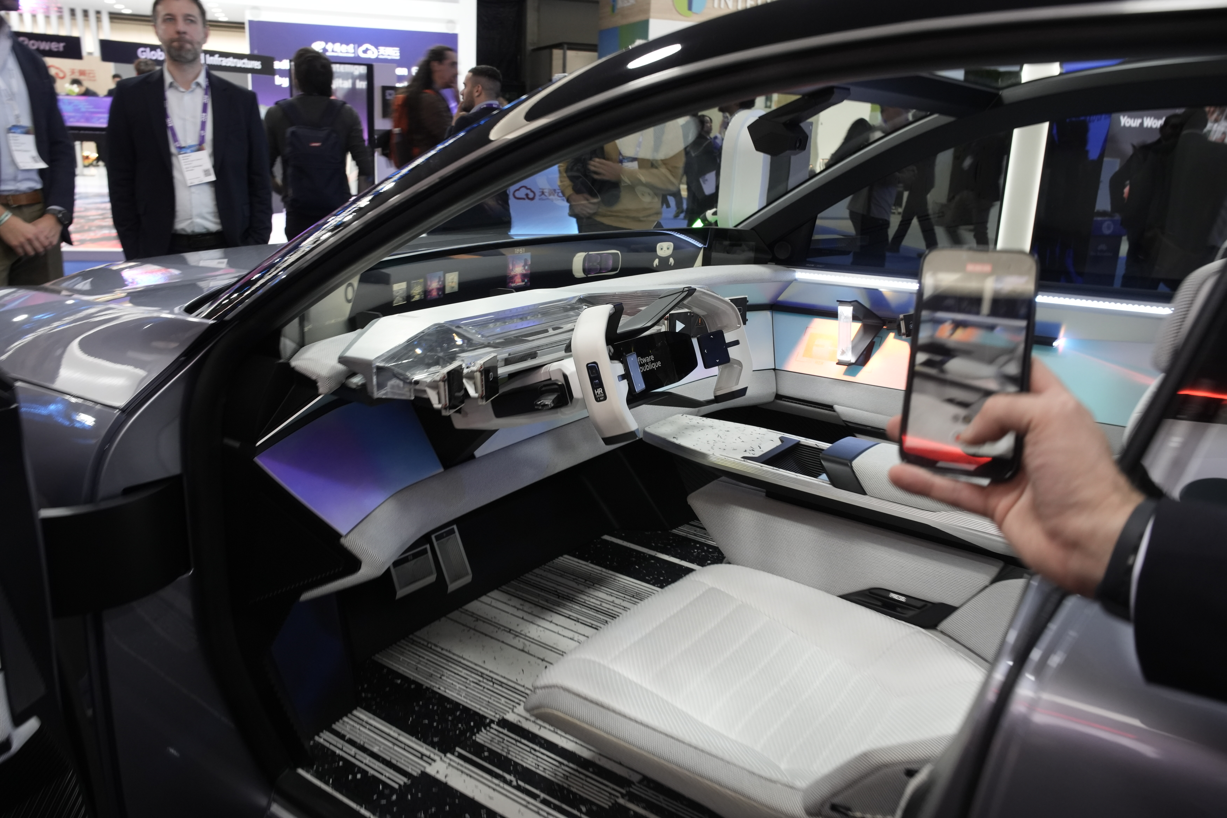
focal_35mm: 29
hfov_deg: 63.7
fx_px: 988
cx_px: 614
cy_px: 409
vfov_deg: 45.0
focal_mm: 29
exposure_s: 1/25
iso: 1600
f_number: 9
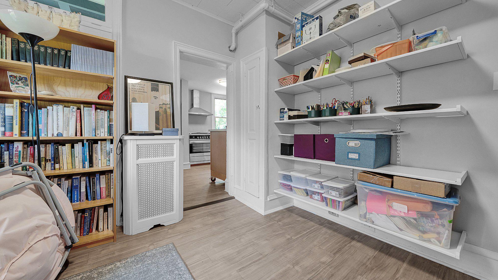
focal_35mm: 13
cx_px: 244
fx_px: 172
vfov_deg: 78.3
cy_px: 128
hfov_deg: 110.8
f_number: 6.3
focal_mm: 12
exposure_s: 1/5
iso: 320
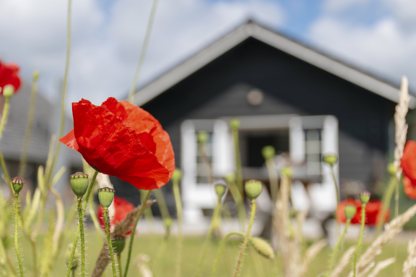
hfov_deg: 37.9
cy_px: 138
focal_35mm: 52
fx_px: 607
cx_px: 208
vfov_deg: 25.8
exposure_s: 1/1000
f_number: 4.2
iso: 100
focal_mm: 35
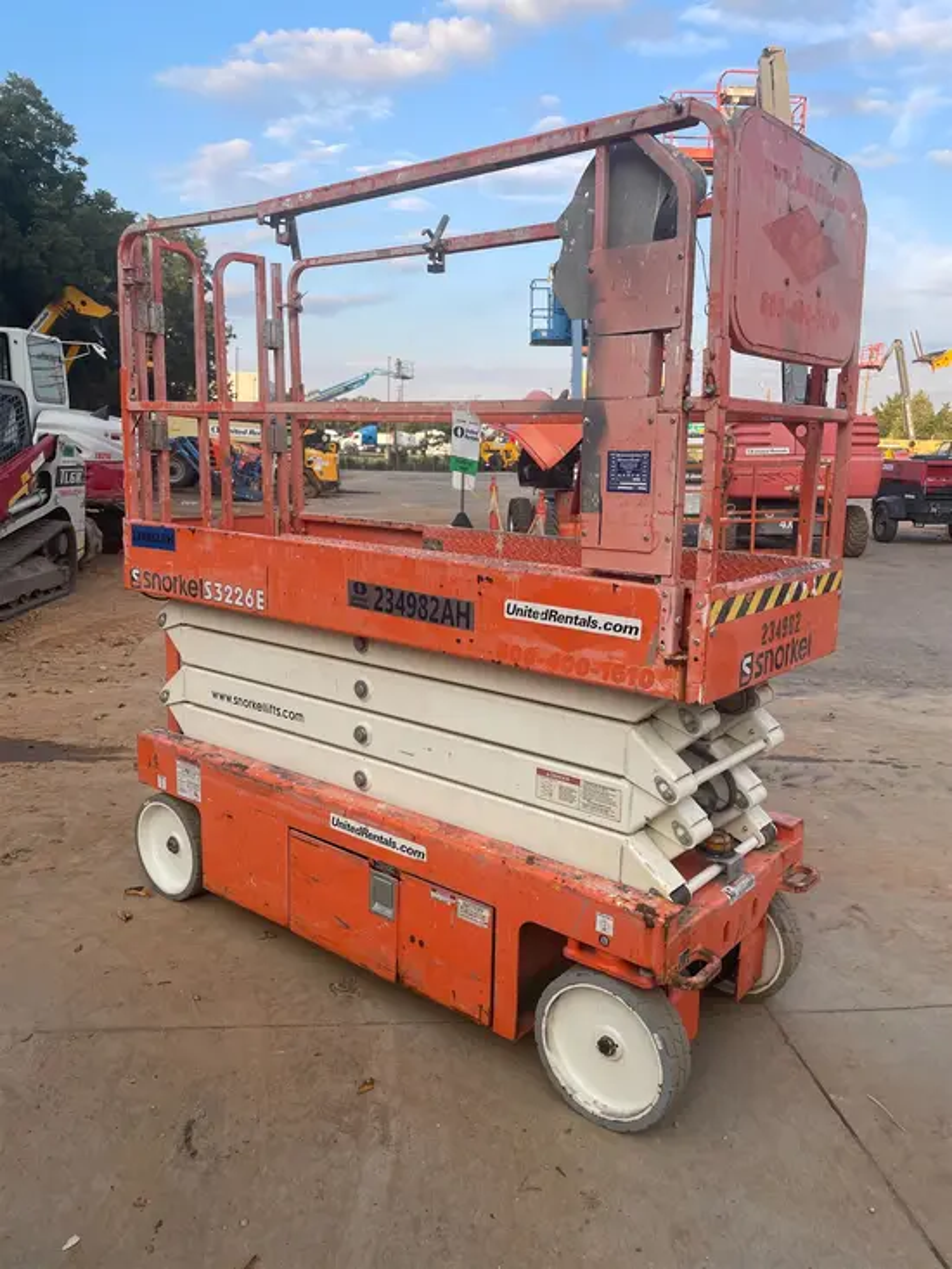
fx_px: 953
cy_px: 634
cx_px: 476
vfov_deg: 67.3
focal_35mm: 26
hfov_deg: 53.1
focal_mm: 4.2
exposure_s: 1/785
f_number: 1.6
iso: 32
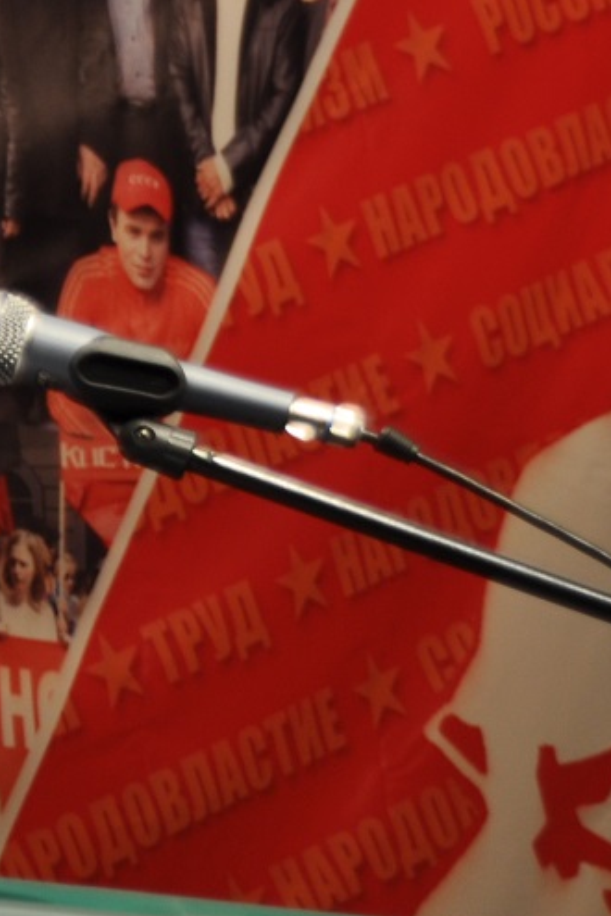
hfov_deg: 5.0
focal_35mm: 270
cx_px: -804
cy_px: 518
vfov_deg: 7.6
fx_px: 6873
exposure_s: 1/40
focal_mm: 52
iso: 200
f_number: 6.3
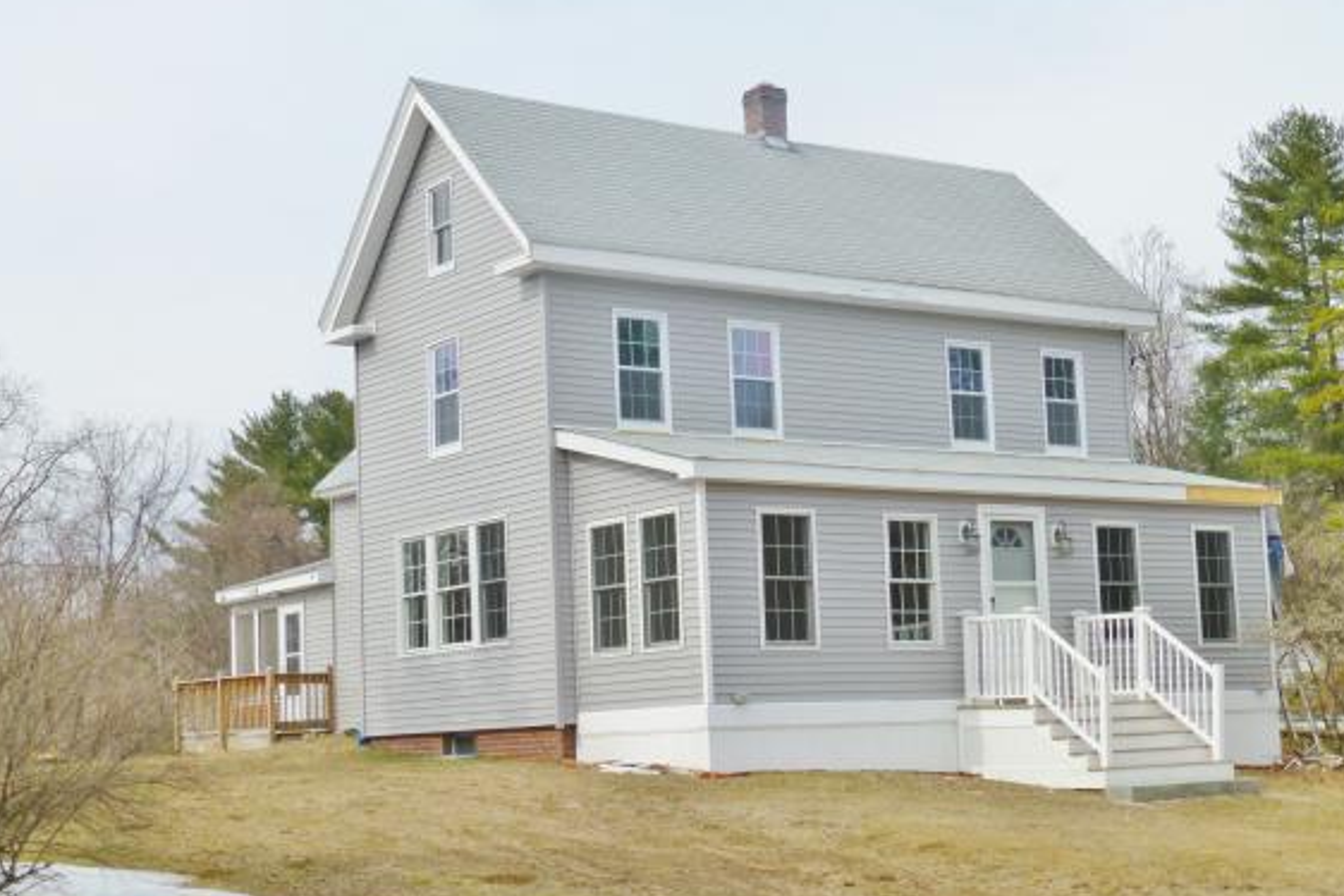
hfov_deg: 34.5
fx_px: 2166
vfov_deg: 23.4
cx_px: 674
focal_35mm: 58
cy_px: 452
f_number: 4.6
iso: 100
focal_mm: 9.7
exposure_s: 1/800
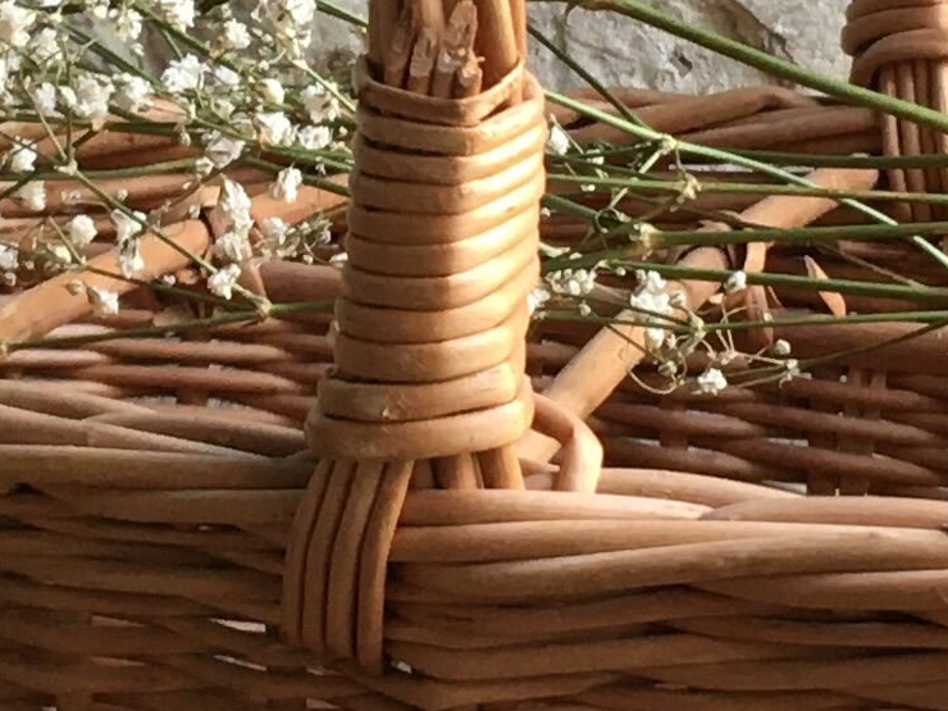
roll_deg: +1.2
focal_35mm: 158
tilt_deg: -10.0
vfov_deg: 9.4
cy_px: 152
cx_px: 529
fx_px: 4327
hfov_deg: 12.5
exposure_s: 1/33
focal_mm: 4.15
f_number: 2.2
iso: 40
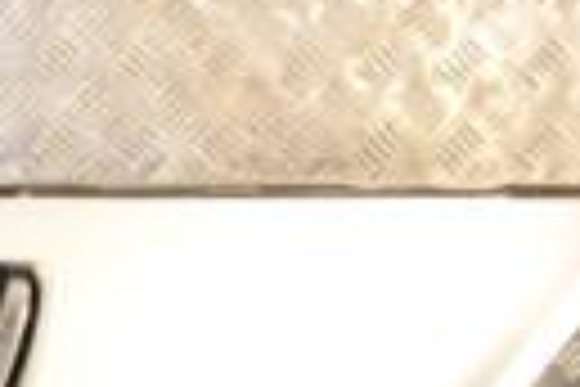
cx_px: -234
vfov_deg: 6.9
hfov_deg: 10.2
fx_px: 3158
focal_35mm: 196
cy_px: 508
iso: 800
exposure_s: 1/125
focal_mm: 28
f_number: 5
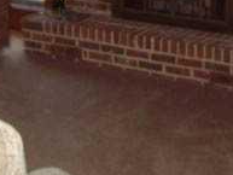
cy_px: -46
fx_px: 849
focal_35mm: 126
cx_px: 99
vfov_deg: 11.5
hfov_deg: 15.6
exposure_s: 1/40
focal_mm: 6.2
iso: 200
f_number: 2.7
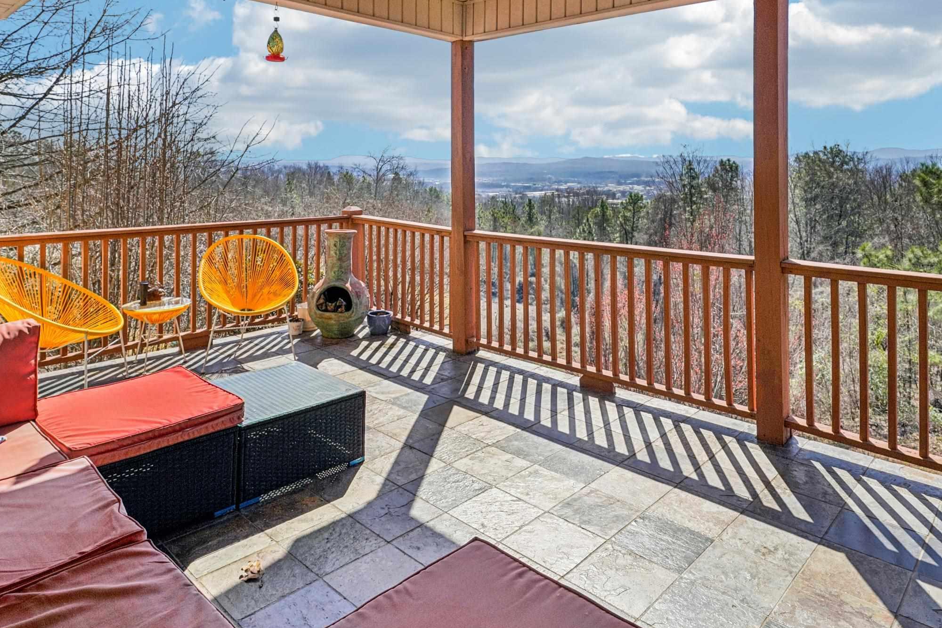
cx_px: 488
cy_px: 162
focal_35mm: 24
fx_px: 628
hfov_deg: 73.7
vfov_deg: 51.0
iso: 400
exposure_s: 1/2000
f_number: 8
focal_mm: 16
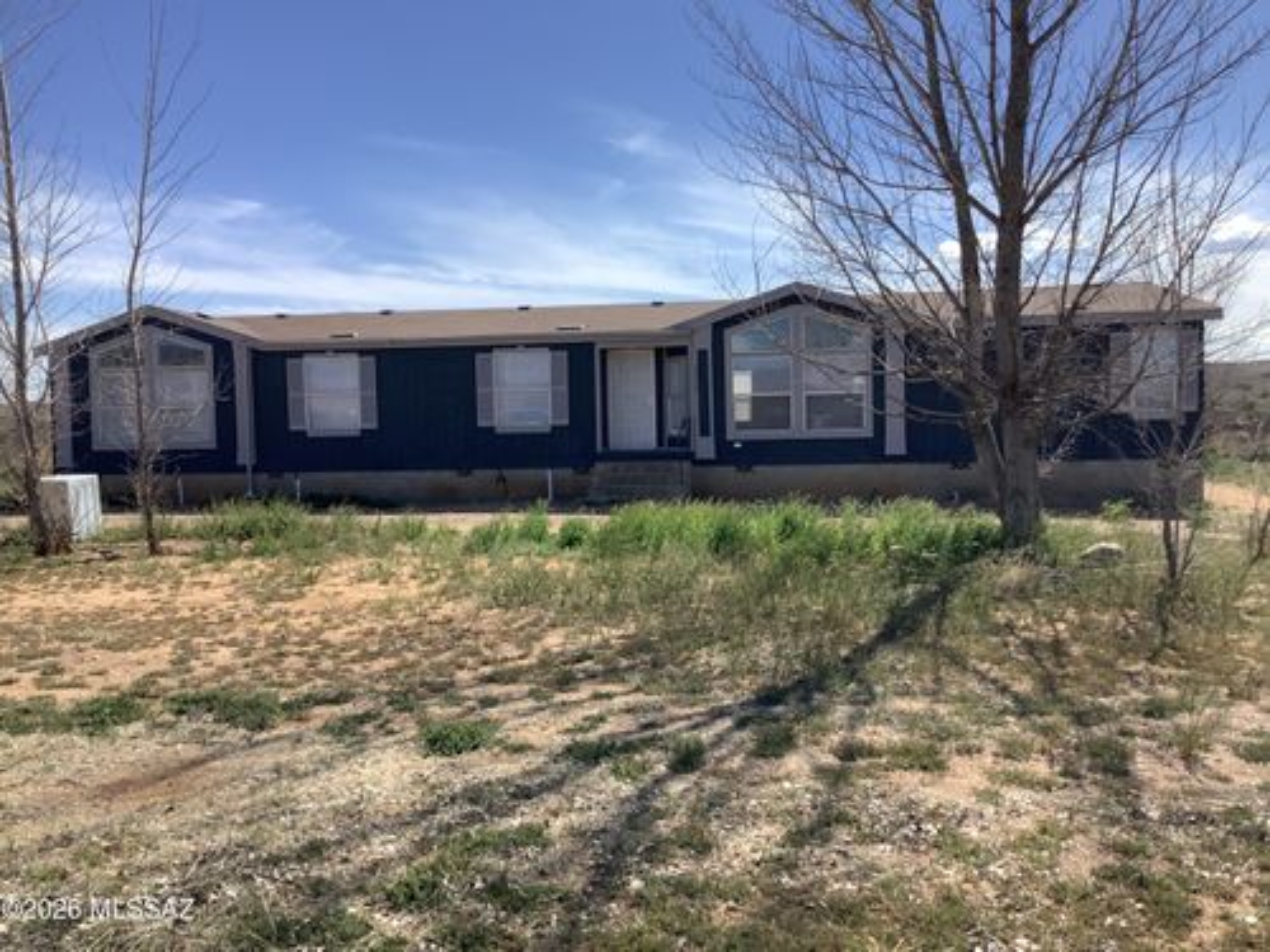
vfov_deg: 45.4
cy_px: 476
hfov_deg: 58.4
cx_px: 635
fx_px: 1137
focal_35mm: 31
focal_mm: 3.3
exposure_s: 1/1404
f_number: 2.4
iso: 25
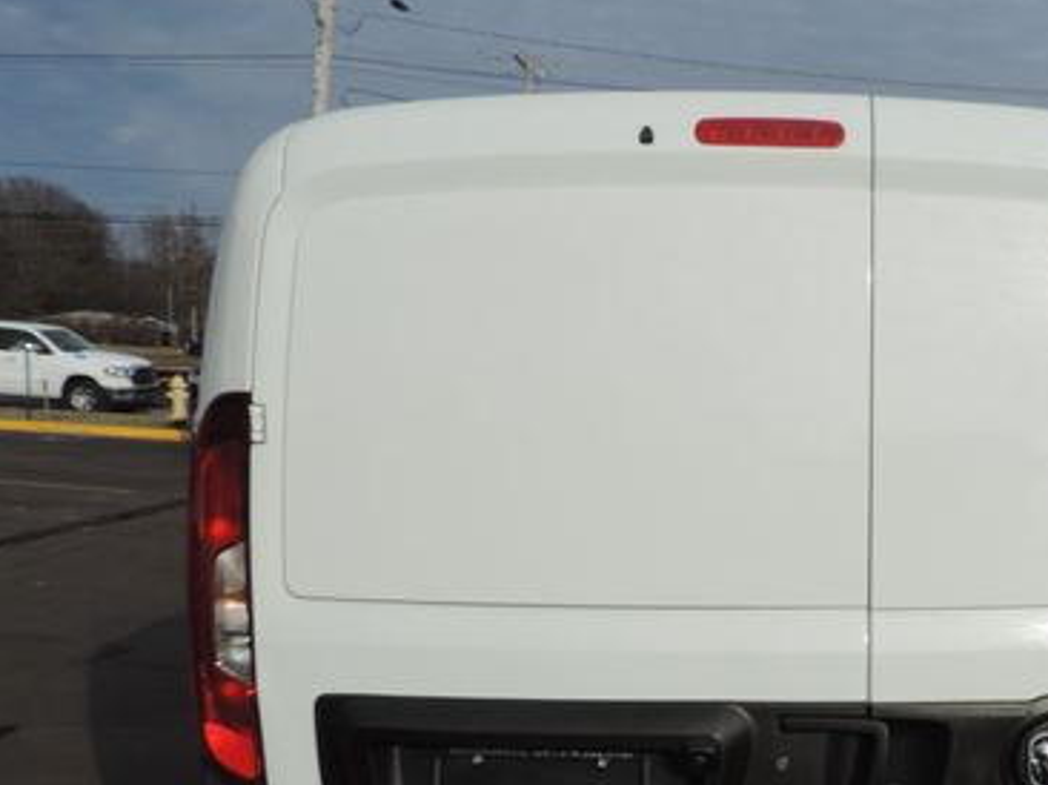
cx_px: 816
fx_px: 1271
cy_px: 650
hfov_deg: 43.1
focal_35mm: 42
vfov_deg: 33.1
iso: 80
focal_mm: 4.3
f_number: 3.3
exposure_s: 1/1600
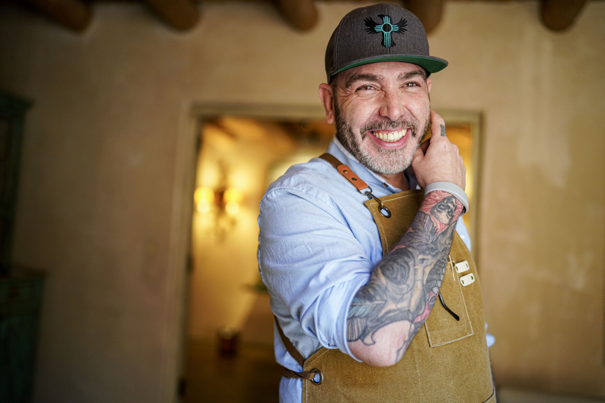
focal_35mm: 35
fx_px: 588
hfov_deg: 54.4
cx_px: 302
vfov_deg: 37.9
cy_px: 202
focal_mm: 35
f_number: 1.4
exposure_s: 1/200
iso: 500
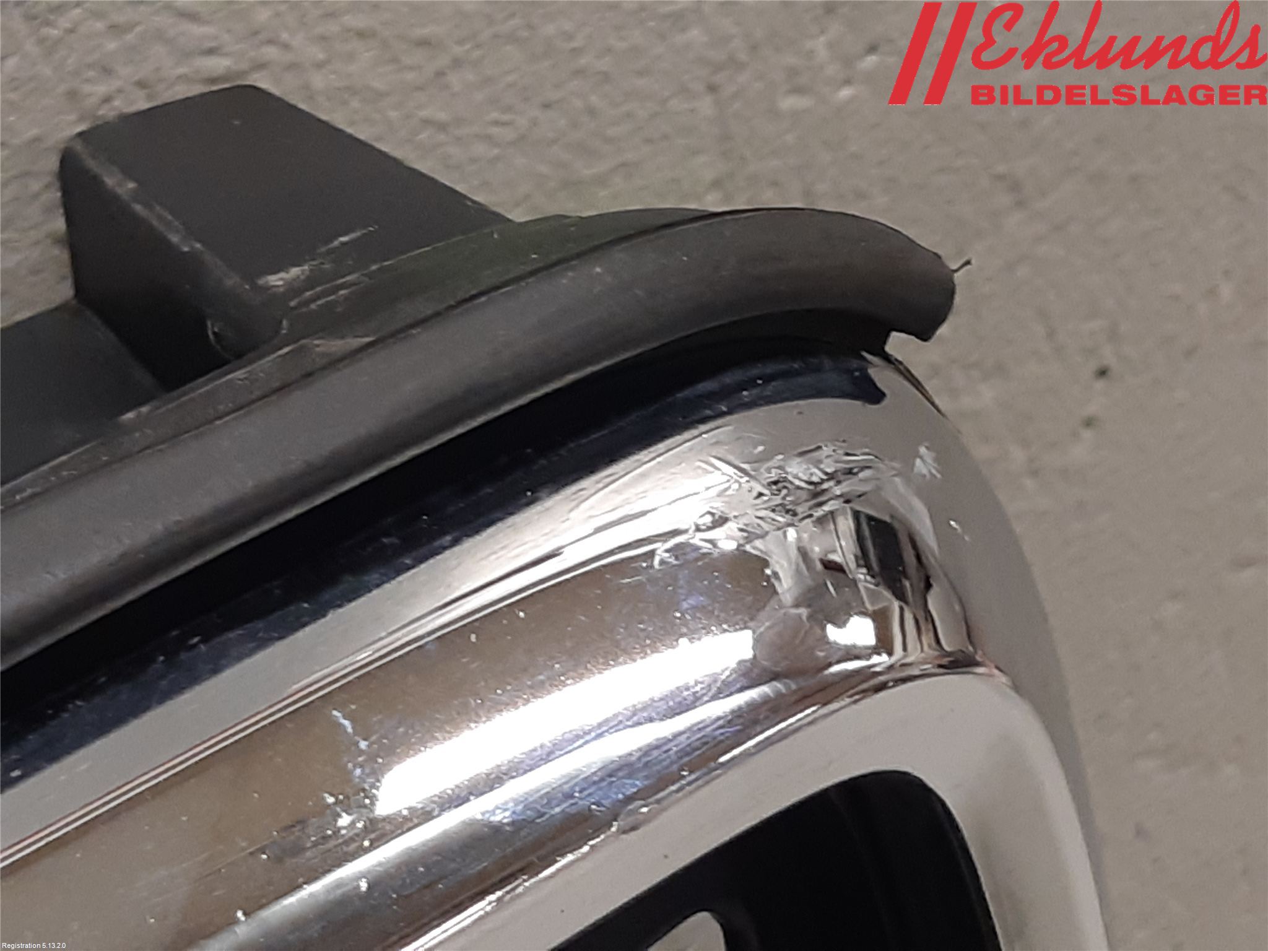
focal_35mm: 26
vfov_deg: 53.1
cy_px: 476
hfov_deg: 67.3
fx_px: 952
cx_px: 634
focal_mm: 3.93
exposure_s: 1/50
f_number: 1.7
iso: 100
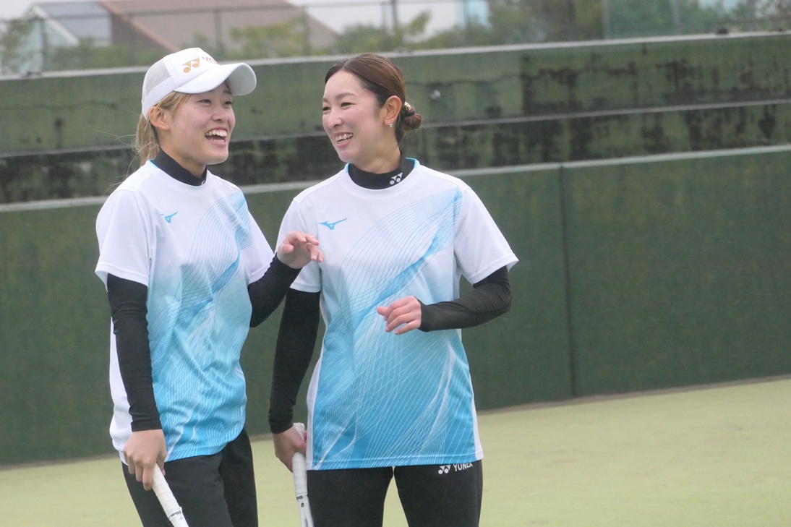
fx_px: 5382
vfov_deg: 5.6
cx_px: 396
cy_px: 264
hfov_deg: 8.4
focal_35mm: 245
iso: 3200
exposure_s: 1/3200
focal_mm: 89.34
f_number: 4
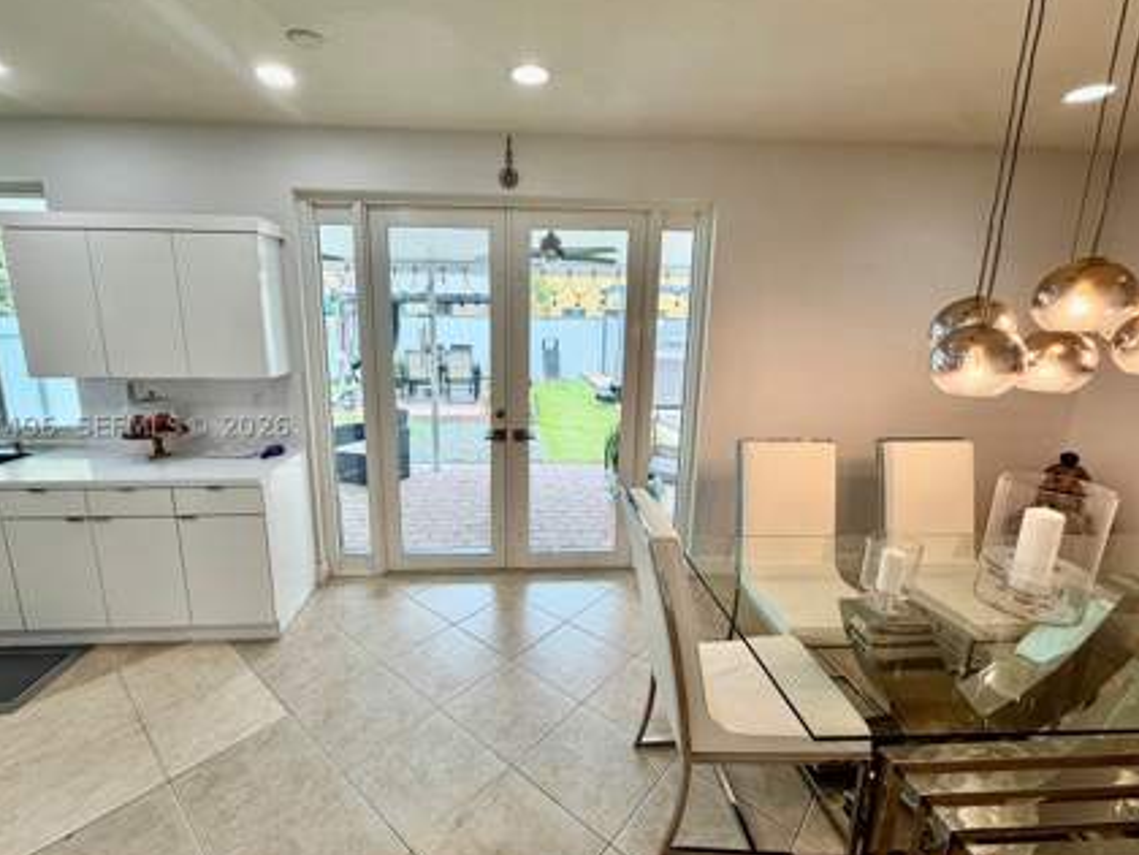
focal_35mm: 16
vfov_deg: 78.1
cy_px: 426
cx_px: 540
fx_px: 526
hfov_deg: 94.4
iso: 50
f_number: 2.2
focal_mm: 2.22
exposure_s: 1/120
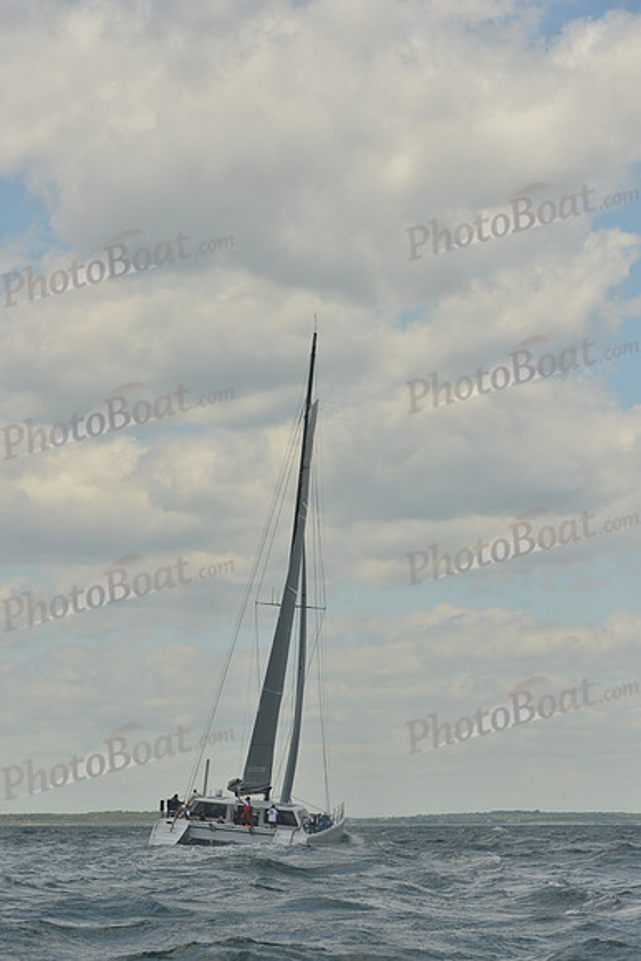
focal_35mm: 86
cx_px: 320
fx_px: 2295
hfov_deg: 15.9
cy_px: 480
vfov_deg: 23.6
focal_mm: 86
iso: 400
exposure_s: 1/800
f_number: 7.1
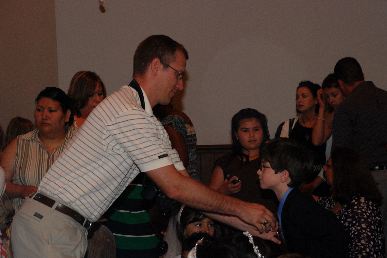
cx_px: 228
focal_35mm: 127
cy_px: 164
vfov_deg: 10.8
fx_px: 1365
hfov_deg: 16.1
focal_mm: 66
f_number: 5.3
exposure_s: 1/60
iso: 400
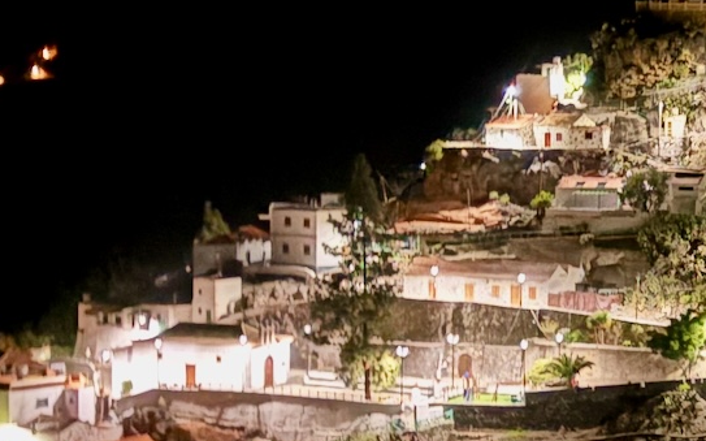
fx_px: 2000
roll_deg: -1.4
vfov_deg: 12.6
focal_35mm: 104
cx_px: 960
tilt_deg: -4.6
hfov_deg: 18.4
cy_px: 232
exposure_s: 1/2
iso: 2500
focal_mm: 5.96
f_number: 1.6
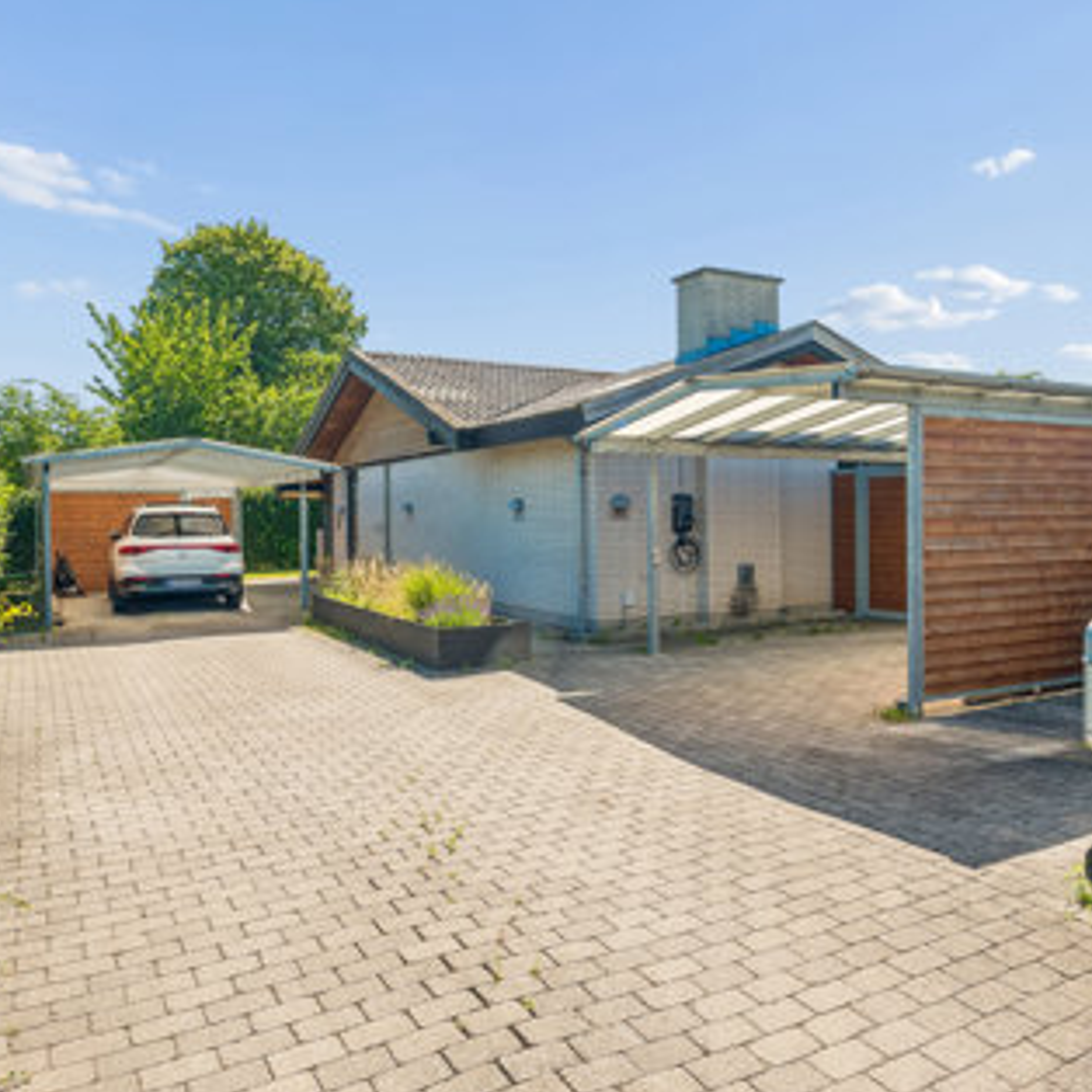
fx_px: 928
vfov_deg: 60.9
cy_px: 543
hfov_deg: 60.7
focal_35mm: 26
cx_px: 619
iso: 200
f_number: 10
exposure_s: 1/160
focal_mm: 20
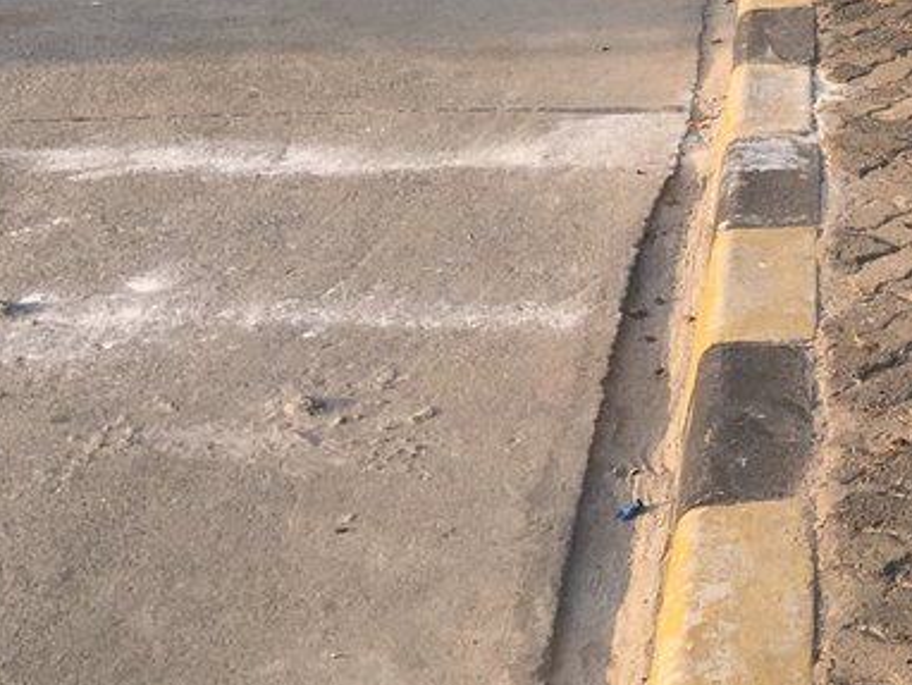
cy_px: -265
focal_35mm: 91
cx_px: 1144
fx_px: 2399
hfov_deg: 20.0
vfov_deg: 15.3
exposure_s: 1/349
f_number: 2.2
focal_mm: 4.15
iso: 25
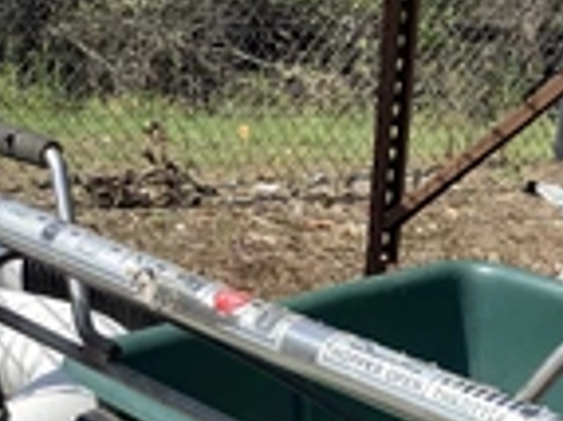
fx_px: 1414
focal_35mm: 87
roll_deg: -6.2
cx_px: 413
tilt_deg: -27.9
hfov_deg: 22.3
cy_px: 527
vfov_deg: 16.2
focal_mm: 3.3
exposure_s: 1/1148
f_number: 2.4
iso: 25
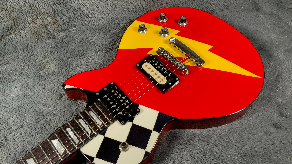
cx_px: 145
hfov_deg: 59.5
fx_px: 256
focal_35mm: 33
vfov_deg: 35.6
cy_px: 86
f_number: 1.8
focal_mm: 3
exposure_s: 1/104
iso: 25
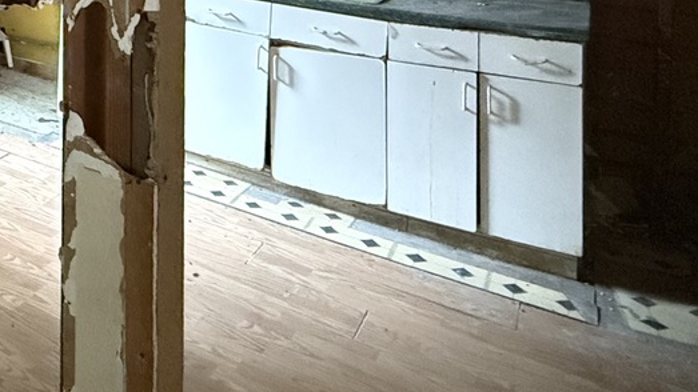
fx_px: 777
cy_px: -115
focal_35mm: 42
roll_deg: +0.8
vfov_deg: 24.7
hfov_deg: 41.5
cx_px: -12
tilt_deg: -1.4
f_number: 2.2
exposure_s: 1/30
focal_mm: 2.22
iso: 2000
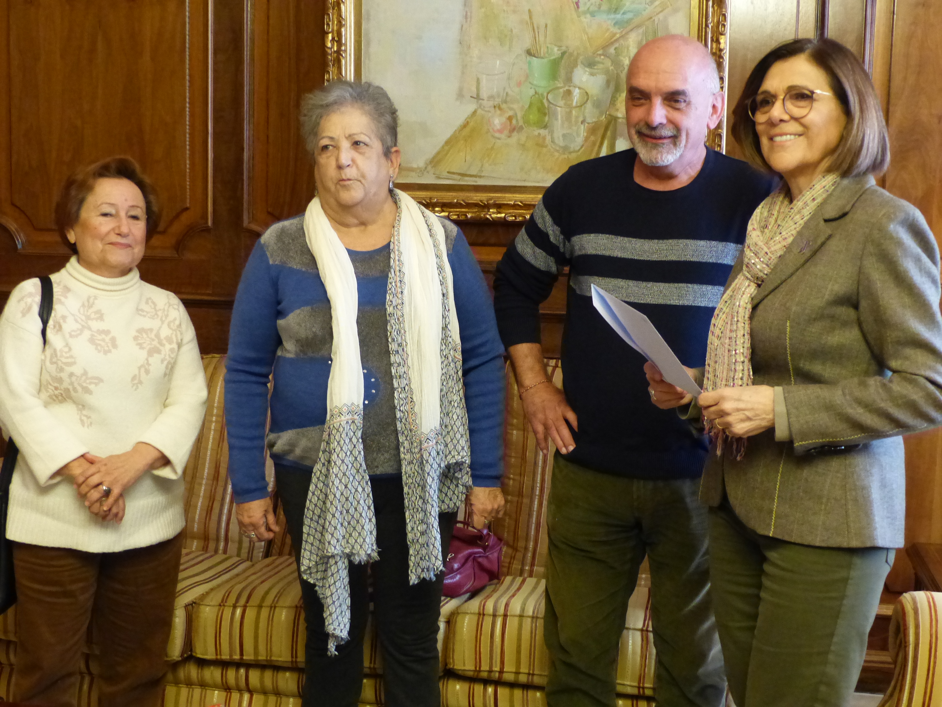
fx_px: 1361
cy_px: 354
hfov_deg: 38.2
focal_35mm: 50
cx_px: 471
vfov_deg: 29.1
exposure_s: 1/50
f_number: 2.8
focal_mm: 9.1
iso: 800
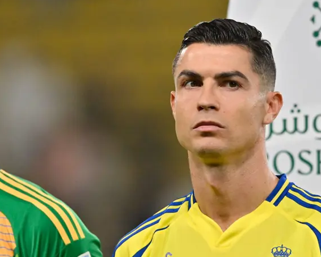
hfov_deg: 2.2
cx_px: 239
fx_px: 8314
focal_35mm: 875
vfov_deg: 1.8
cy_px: 146
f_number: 4
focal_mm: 400
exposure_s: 1/3200
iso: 2000
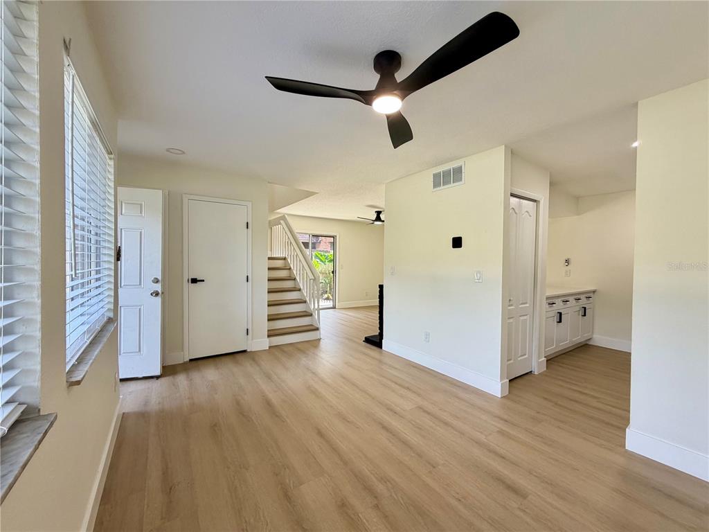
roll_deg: -0.5
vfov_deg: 85.7
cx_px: 354
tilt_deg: -1.2
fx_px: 287
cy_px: 266
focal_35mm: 14
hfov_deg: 102.1
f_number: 2.2
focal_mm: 2.22
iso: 200
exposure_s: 1/121
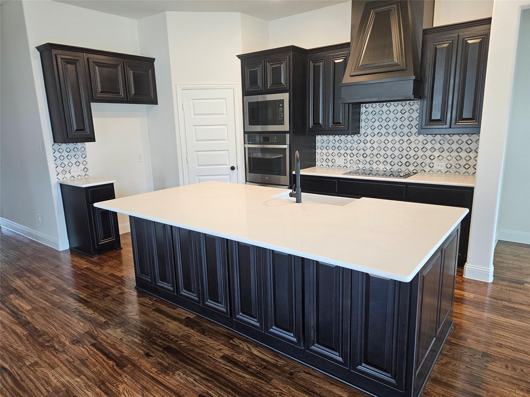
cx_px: 265
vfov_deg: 58.9
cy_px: 198
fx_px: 352
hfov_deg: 73.9
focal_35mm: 23
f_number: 1.8
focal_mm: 5.4
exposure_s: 1/120
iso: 250
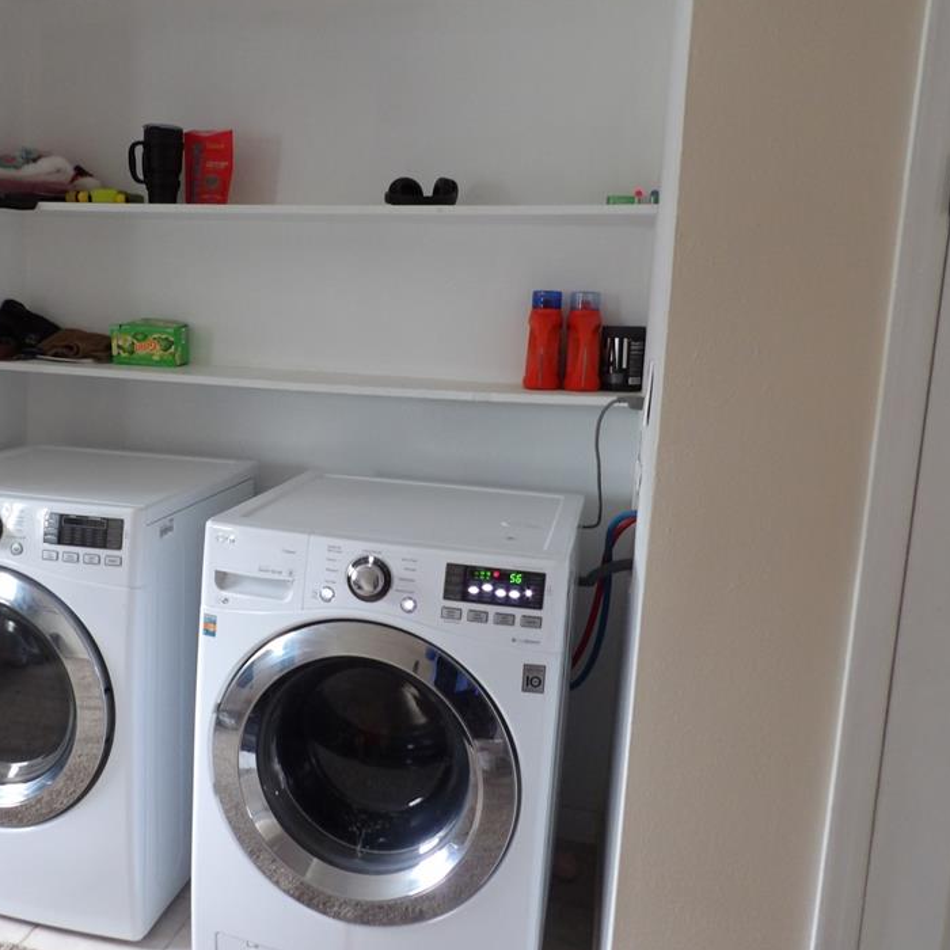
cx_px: 326
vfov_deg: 52.5
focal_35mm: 31
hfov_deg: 51.7
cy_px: 440
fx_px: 963
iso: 200
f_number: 3.2
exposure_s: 1/17
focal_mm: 4.3
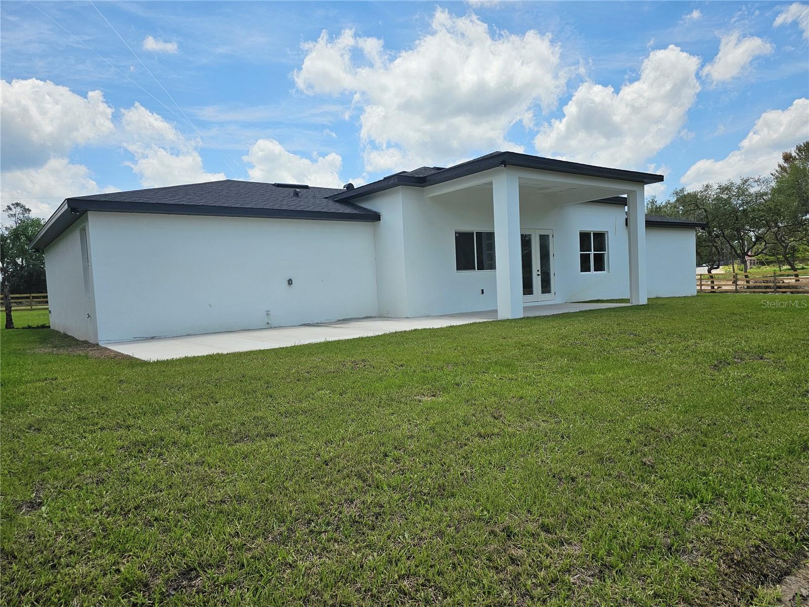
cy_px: 304
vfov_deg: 58.9
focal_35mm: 23
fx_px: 538
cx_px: 404
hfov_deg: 73.9
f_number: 1.7
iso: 20
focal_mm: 6.3
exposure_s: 1/2000
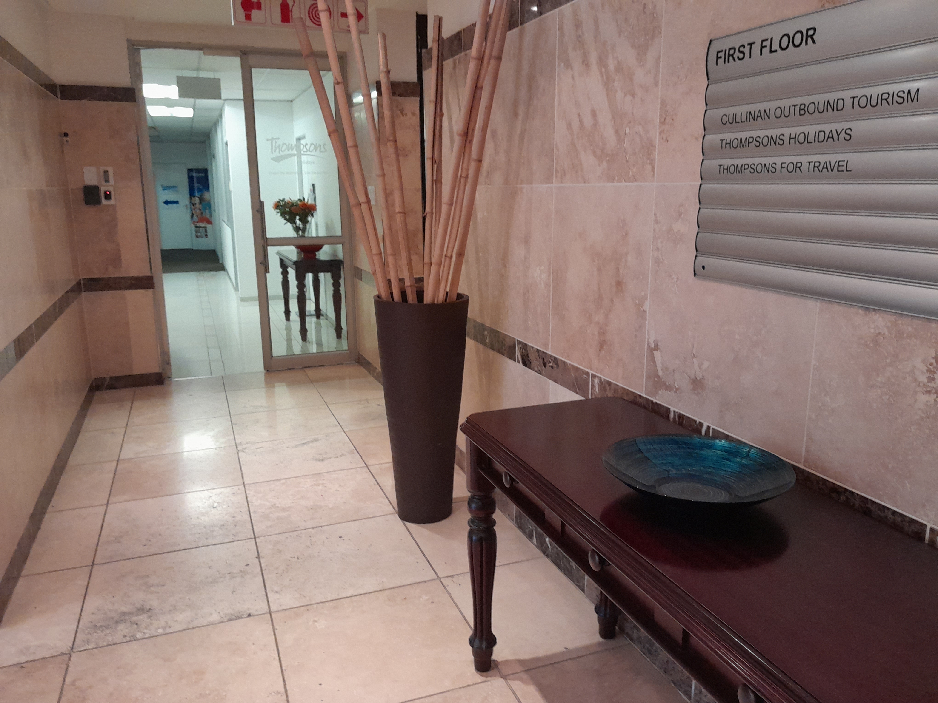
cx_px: 469
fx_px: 732
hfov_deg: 65.3
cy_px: 352
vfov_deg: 51.4
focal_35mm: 27
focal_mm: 4
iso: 320
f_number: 1.8
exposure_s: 1/50
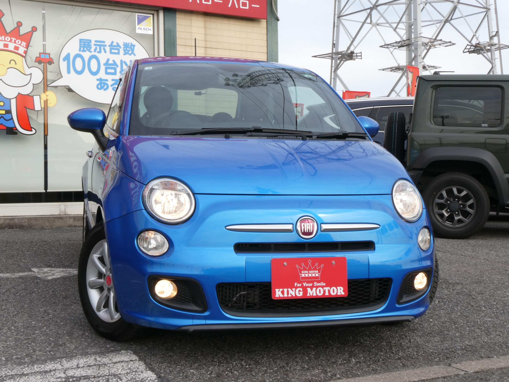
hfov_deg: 40.4
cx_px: 254
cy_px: 191
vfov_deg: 30.9
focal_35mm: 47
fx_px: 691
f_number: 8
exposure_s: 1/100
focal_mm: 8.4
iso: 80
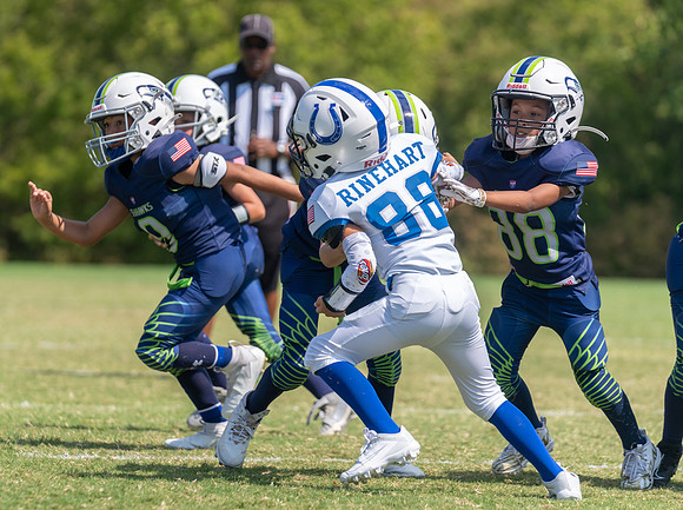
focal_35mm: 236
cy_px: 279
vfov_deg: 6.3
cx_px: 264
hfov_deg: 8.4
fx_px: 4653
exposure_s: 1/1600
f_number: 4
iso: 200
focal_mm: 200
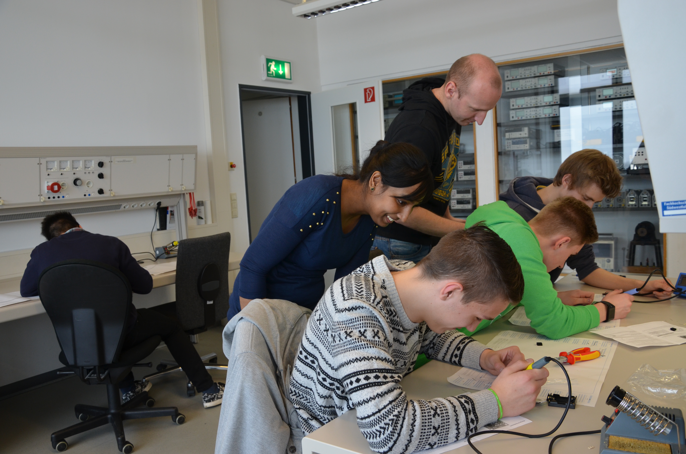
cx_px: 343
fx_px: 599
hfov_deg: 59.6
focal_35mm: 32
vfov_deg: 41.5
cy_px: 227
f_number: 5.6
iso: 400
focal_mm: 21
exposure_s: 1/125
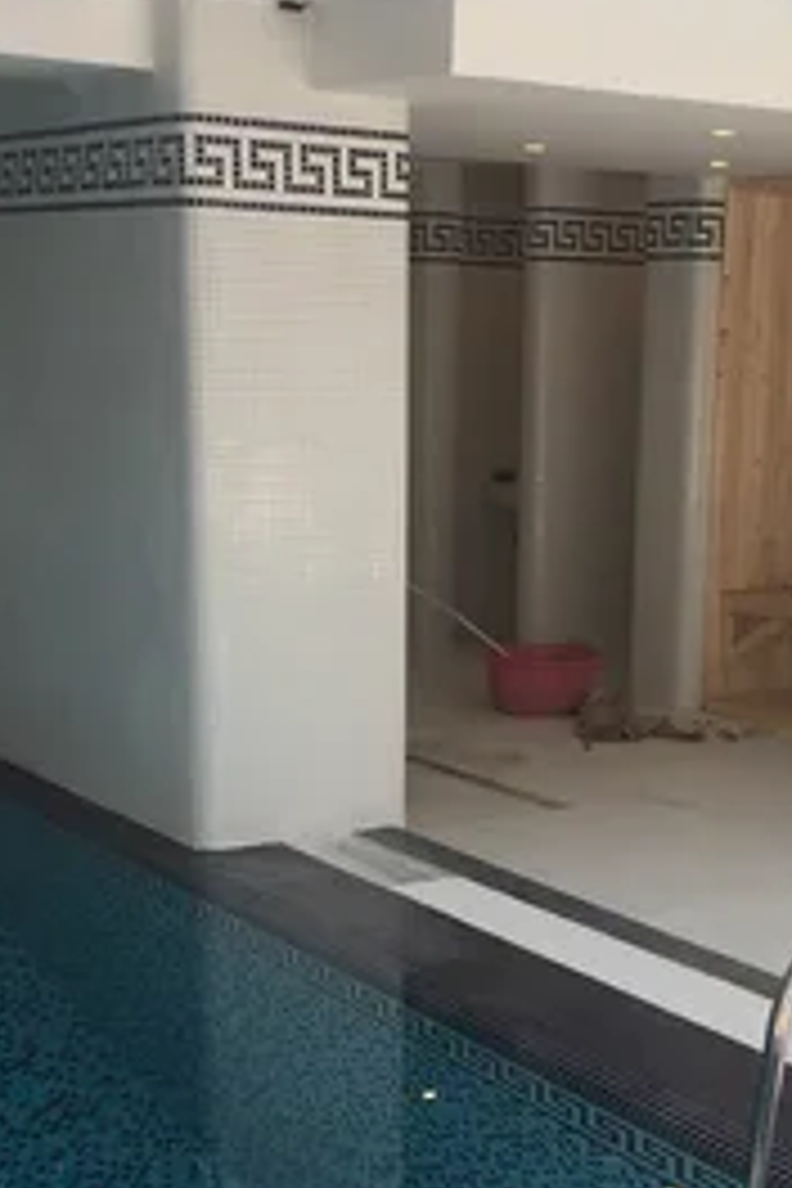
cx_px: 549
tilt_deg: -15.3
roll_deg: -1.4
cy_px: 898
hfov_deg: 22.1
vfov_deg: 32.2
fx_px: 2013
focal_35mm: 61
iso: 25
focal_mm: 4.15
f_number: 2.2
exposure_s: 1/337
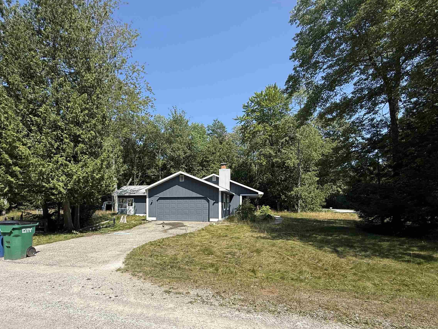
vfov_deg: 67.7
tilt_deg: +0.1
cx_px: 185
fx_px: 240
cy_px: 205
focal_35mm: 19
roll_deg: -0.5
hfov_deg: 84.0
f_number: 2.2
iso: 50
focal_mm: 2.22
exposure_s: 1/1050
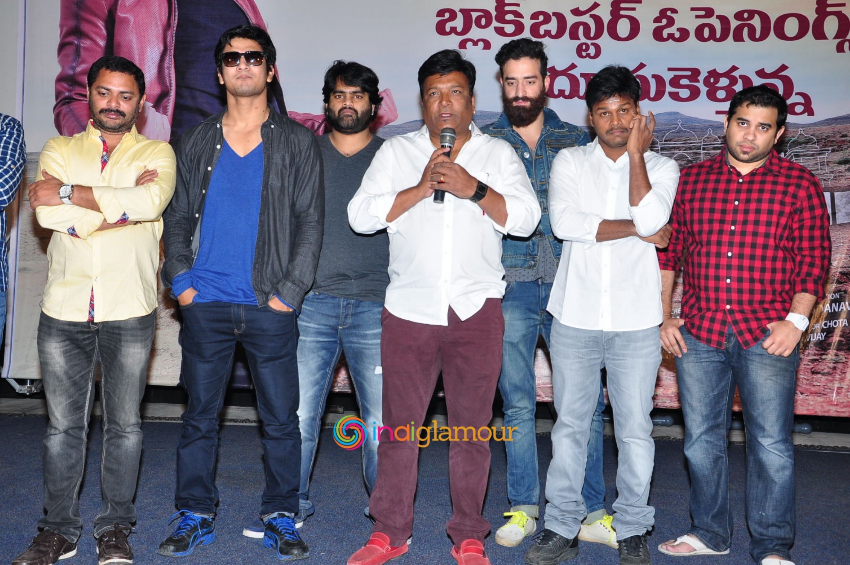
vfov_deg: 29.8
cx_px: 425
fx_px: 1061
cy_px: 282
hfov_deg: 43.6
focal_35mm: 45
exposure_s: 1/125
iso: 500
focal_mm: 30
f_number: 6.3
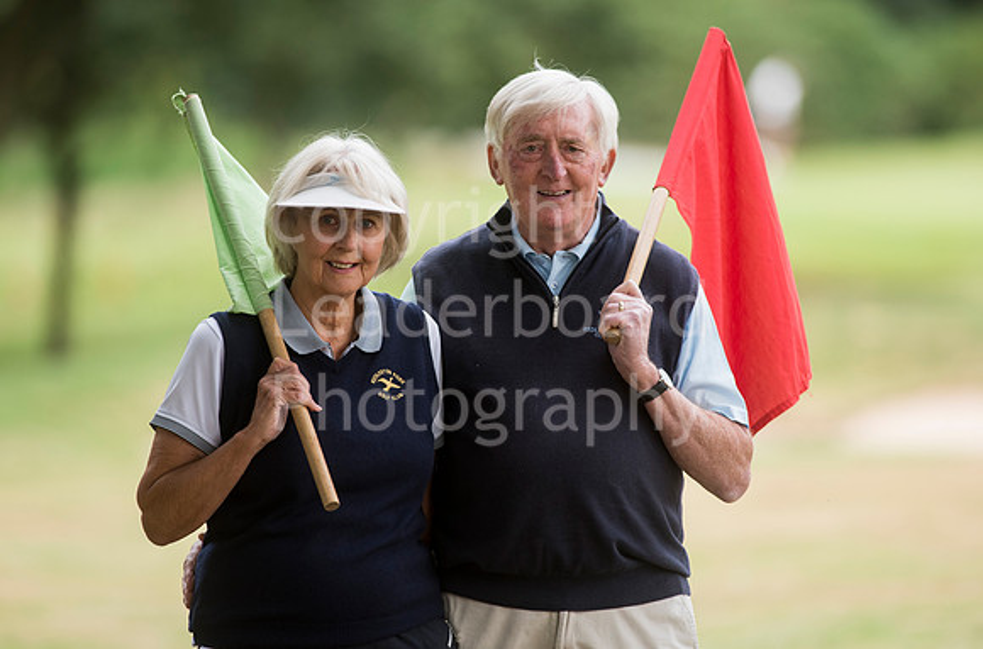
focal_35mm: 300
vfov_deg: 4.6
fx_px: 8167
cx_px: 492
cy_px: 324
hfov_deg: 6.9
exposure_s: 1/1600
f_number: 4
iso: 800
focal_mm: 300
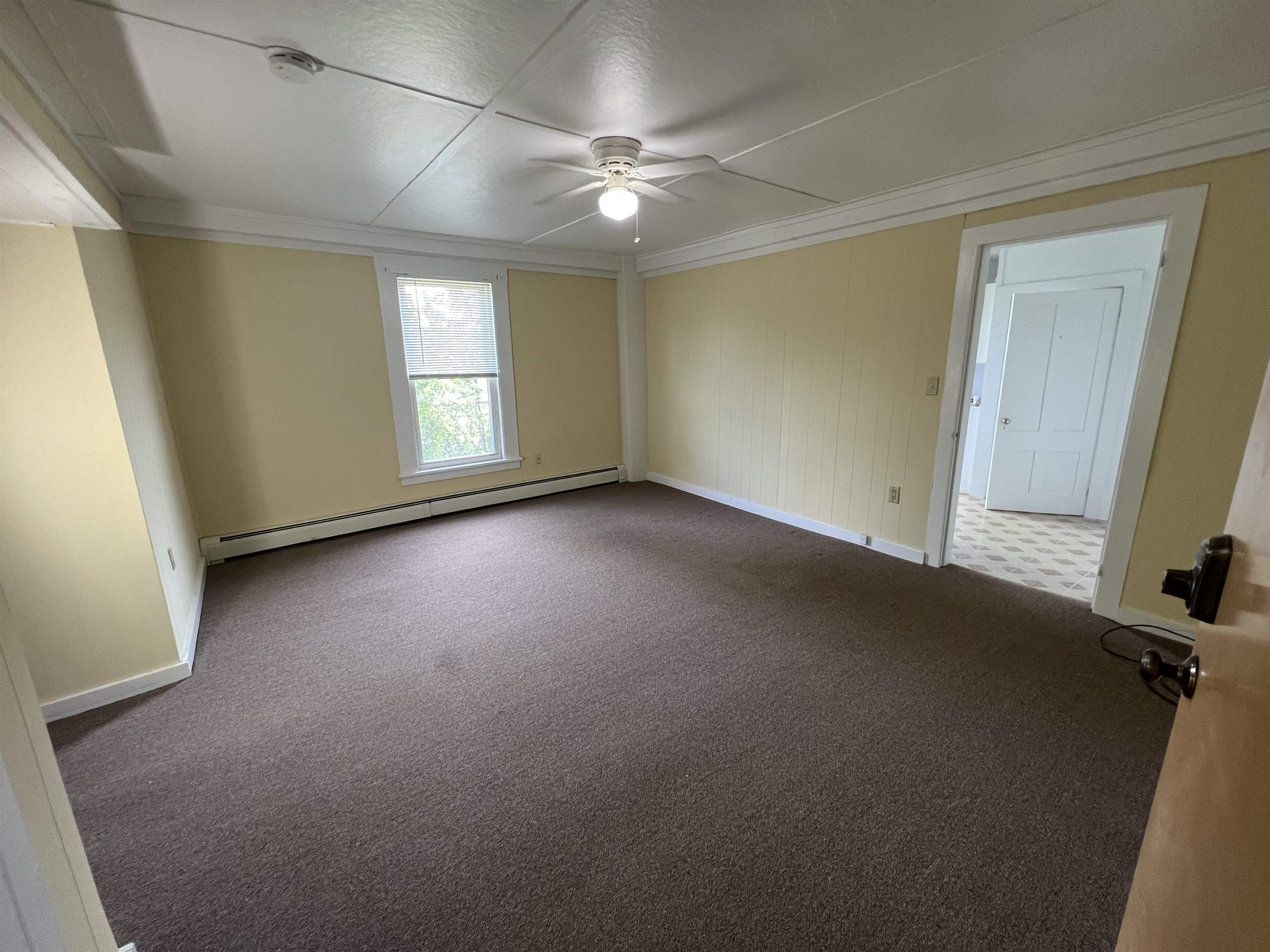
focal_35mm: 13
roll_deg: +1.4
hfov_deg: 106.2
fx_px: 477
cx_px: 635
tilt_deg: -13.2
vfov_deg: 89.9
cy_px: 476
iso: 200
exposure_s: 1/120
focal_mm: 1.57
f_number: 1.8
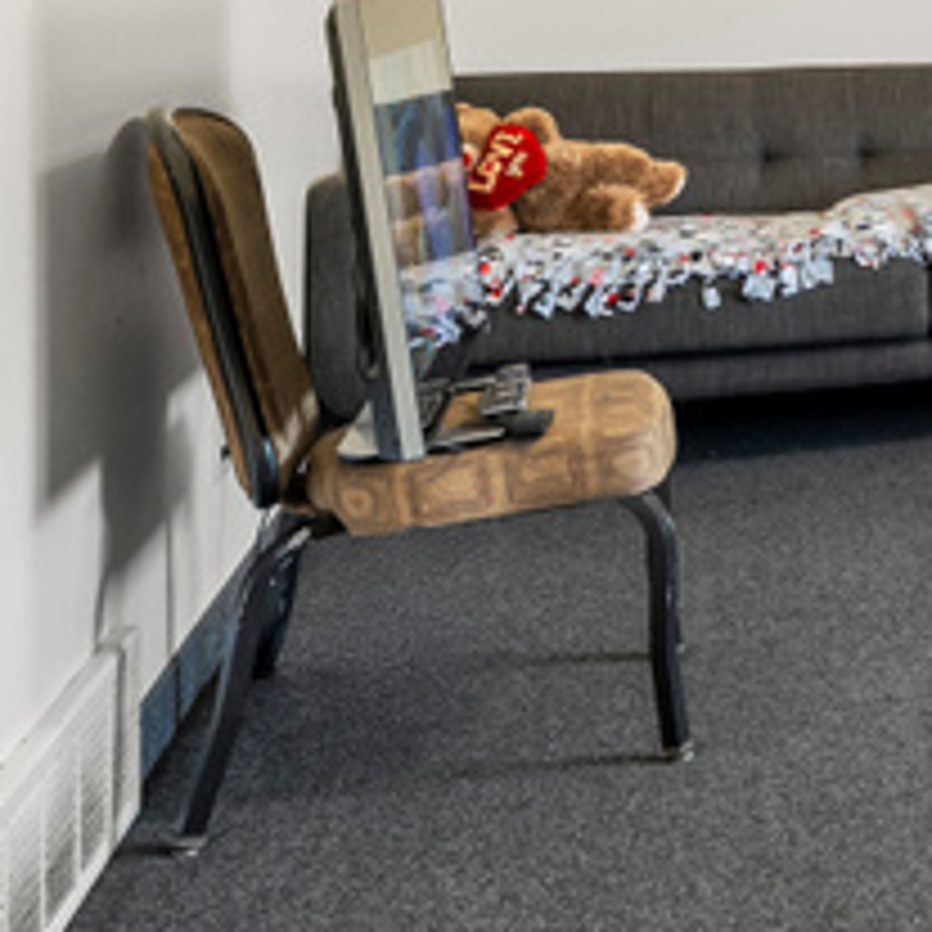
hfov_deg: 20.2
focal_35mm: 59
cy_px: -29
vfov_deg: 27.2
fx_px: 1797
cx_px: 1706
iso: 400
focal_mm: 14
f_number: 9
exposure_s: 1/3
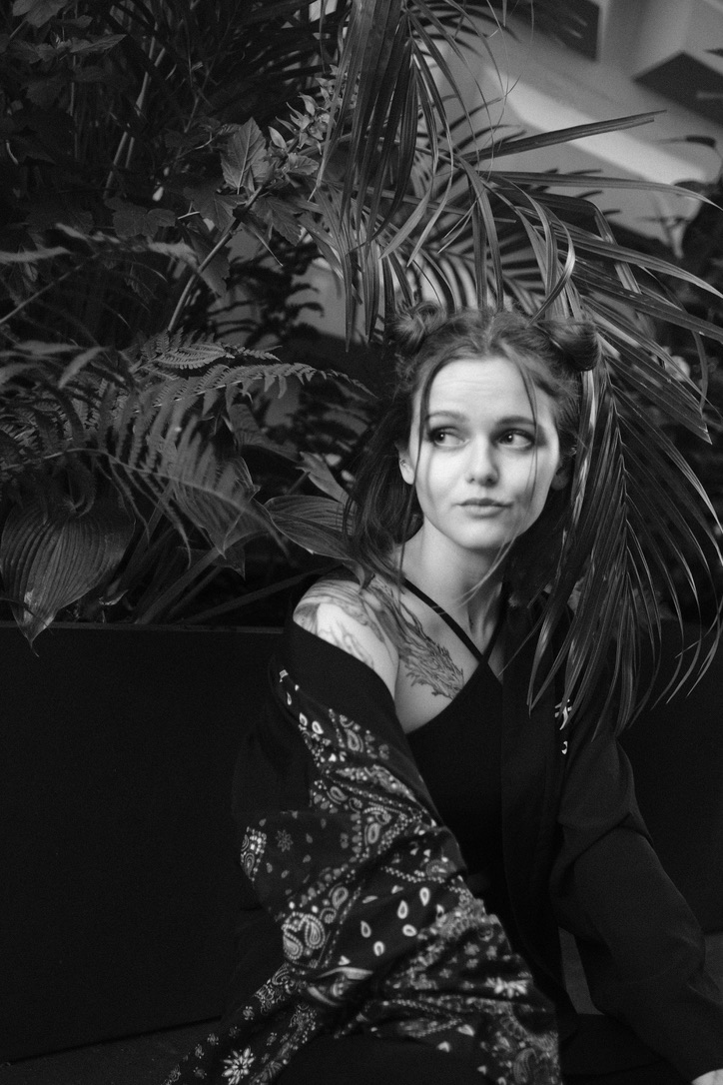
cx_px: 362
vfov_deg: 39.6
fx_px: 1506
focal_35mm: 50
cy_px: 542
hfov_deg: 27.0
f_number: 1.4
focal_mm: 33
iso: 400
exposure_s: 1/125
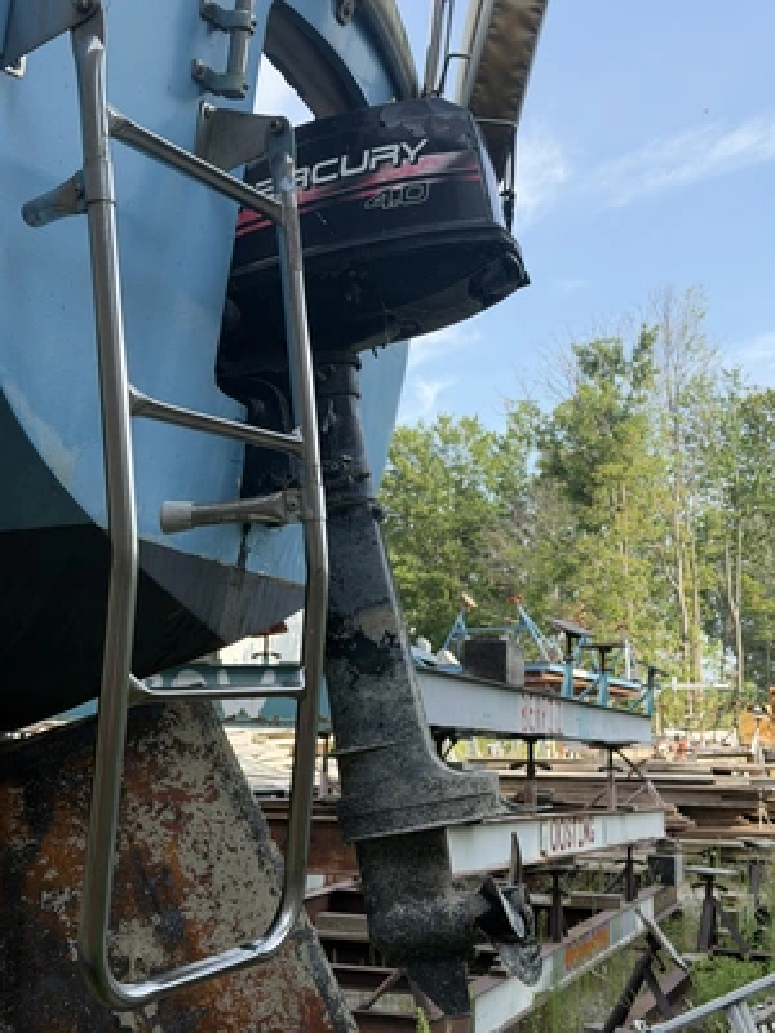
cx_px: 388
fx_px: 1433
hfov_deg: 30.3
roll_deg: -1.0
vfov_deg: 39.7
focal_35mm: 48
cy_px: 516
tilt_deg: +7.9
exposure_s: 1/1754
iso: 64
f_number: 1.78
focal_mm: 6.76
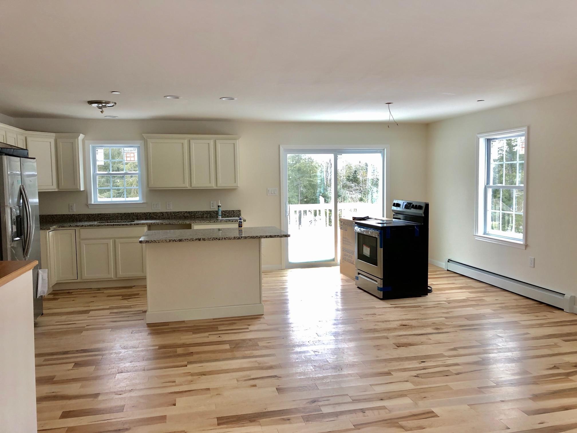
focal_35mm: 28
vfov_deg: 49.7
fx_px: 467
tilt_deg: -4.1
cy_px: 216
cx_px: 288
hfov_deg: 63.4
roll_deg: +0.8
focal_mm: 3.99
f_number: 1.8
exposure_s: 1/24
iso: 32
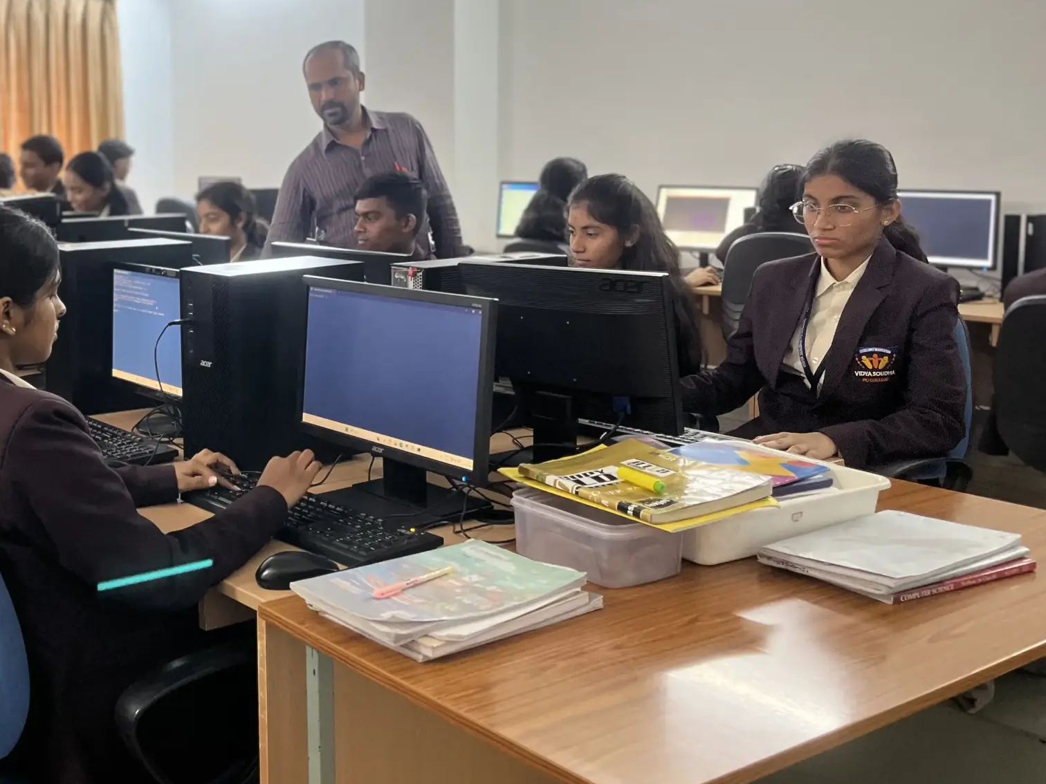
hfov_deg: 41.9
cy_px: 259
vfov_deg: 33.3
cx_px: 206
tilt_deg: -5.7
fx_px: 1299
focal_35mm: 43
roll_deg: +1.2
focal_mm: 5.1
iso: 200
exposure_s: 1/50
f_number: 1.6
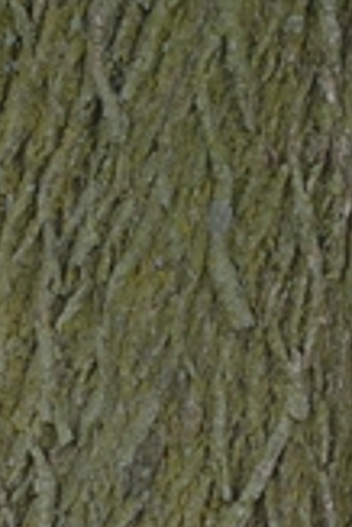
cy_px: 136
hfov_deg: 4.2
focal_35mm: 330
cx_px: 205
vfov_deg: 6.2
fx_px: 4831
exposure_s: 1/160
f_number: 6.3
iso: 400
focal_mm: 35
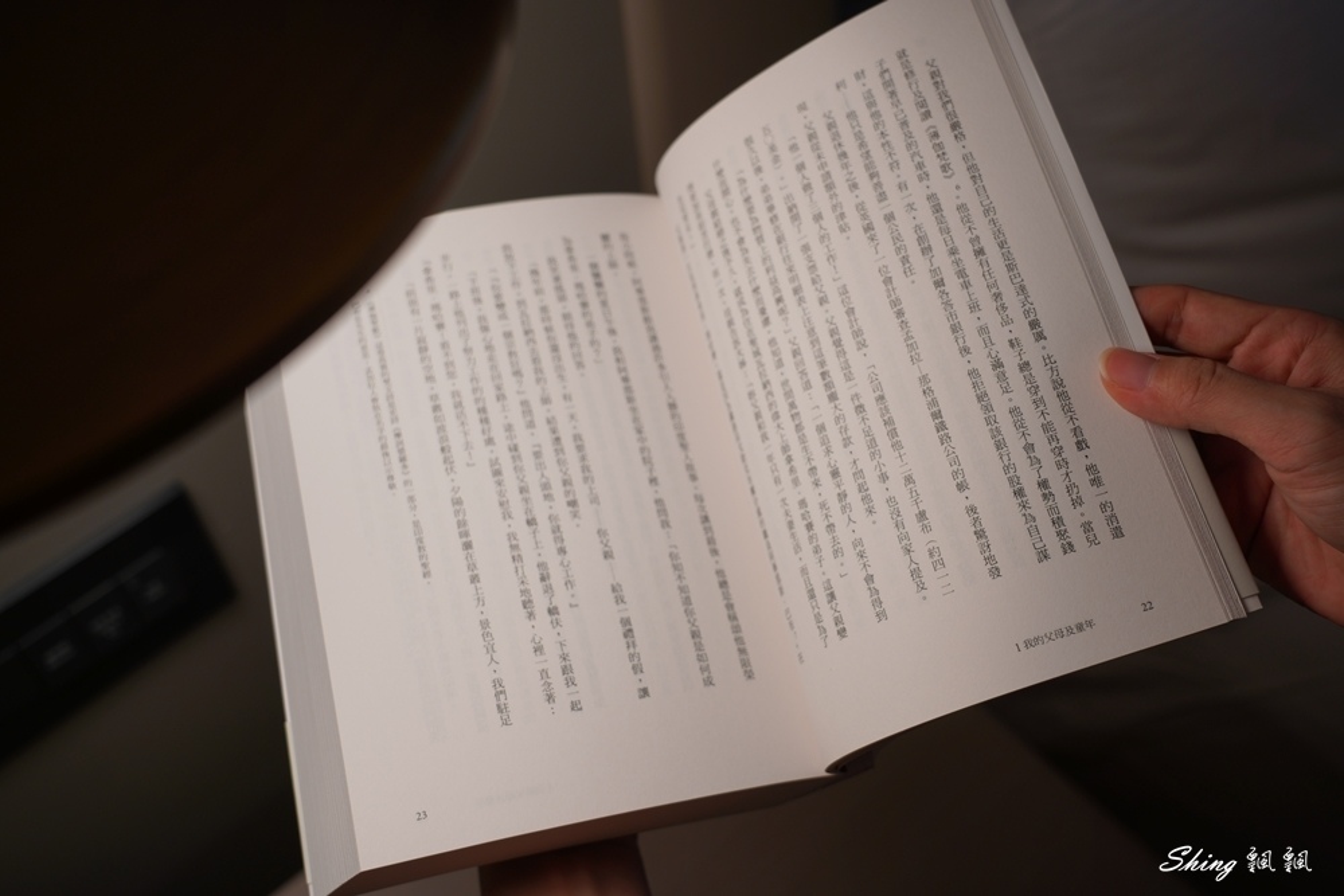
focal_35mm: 39
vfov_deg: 34.2
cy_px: 448
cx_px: 672
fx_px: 1456
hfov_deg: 49.5
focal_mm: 39
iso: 100
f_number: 5
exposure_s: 1/60
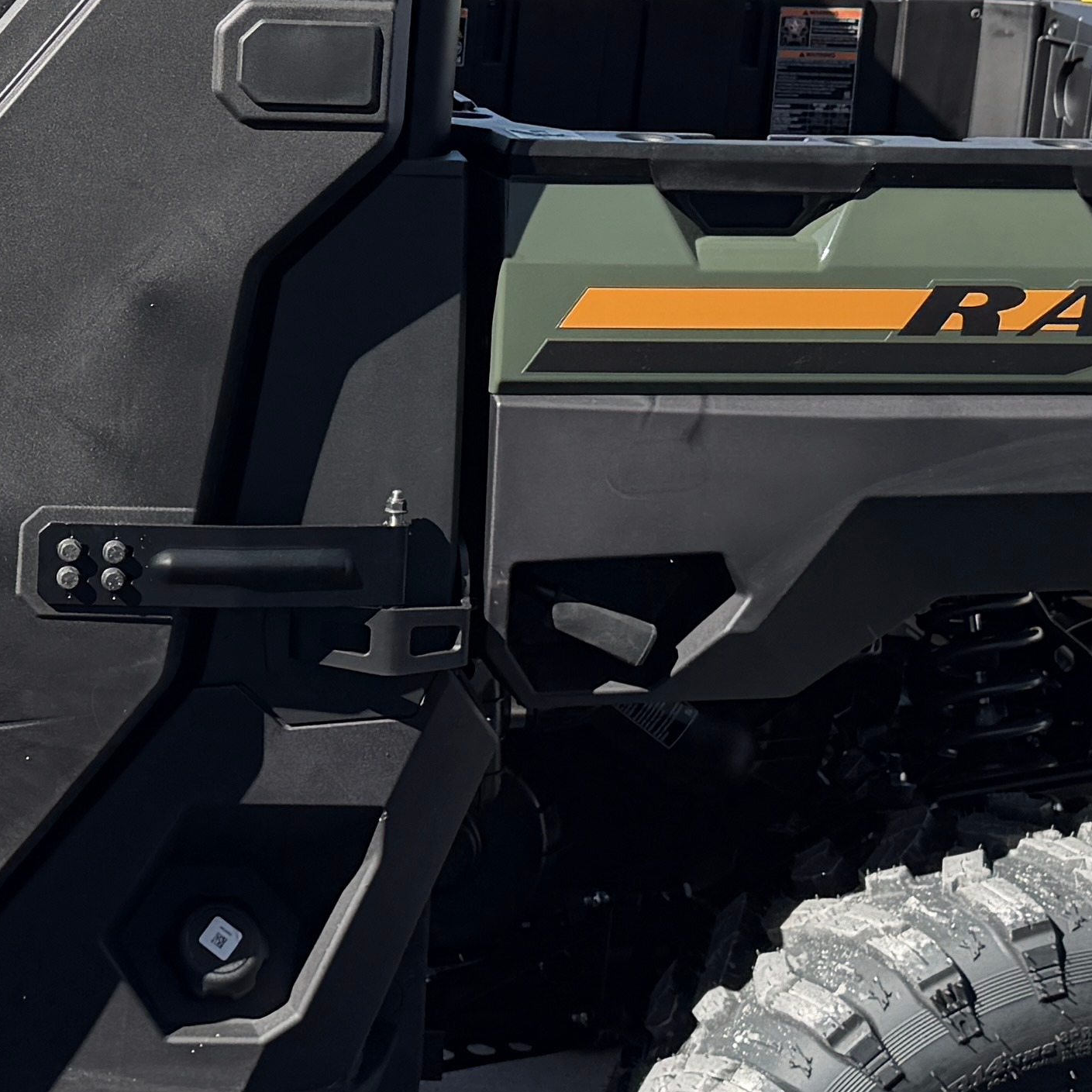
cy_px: 369
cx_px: -72
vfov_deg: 20.1
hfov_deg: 19.4
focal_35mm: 86
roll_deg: -2.1
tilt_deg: -12.0
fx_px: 3069
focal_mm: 6.76
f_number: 1.78
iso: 80
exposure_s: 1/2110
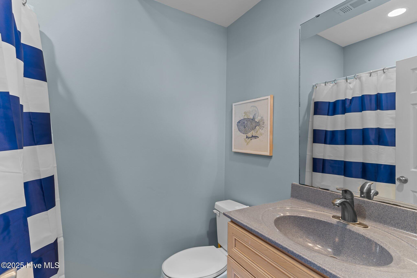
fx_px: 197
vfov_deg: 70.4
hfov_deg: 93.3
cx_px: 208
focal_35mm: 17
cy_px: 139
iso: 125
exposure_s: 2.5
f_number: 6.3
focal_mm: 17
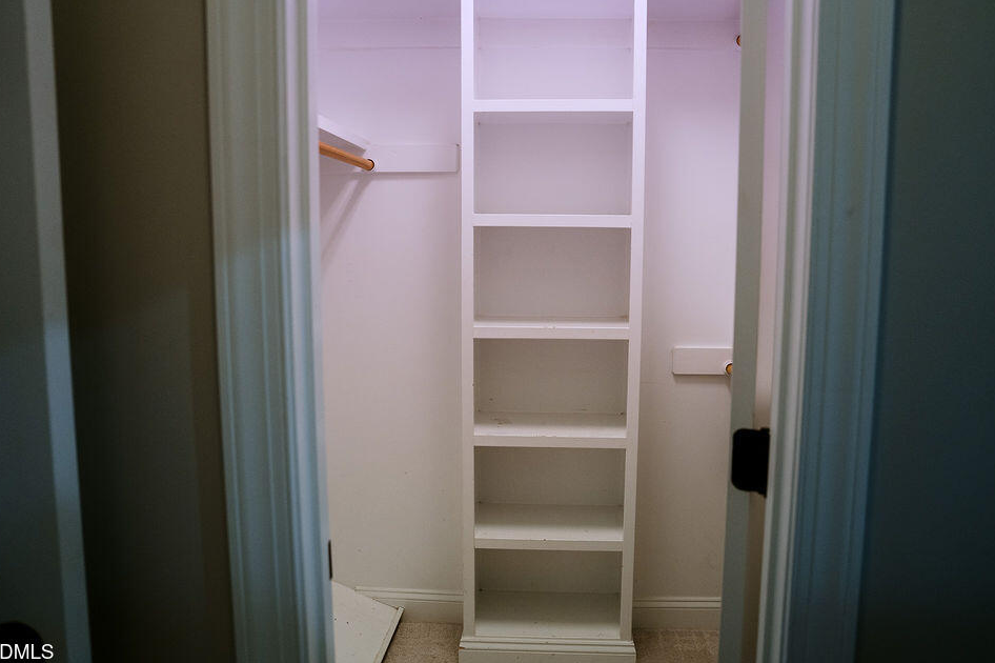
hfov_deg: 69.3
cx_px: 531
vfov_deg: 49.5
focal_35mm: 26
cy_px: 325
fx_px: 718
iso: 1600
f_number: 2.8
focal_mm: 24
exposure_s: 1/200
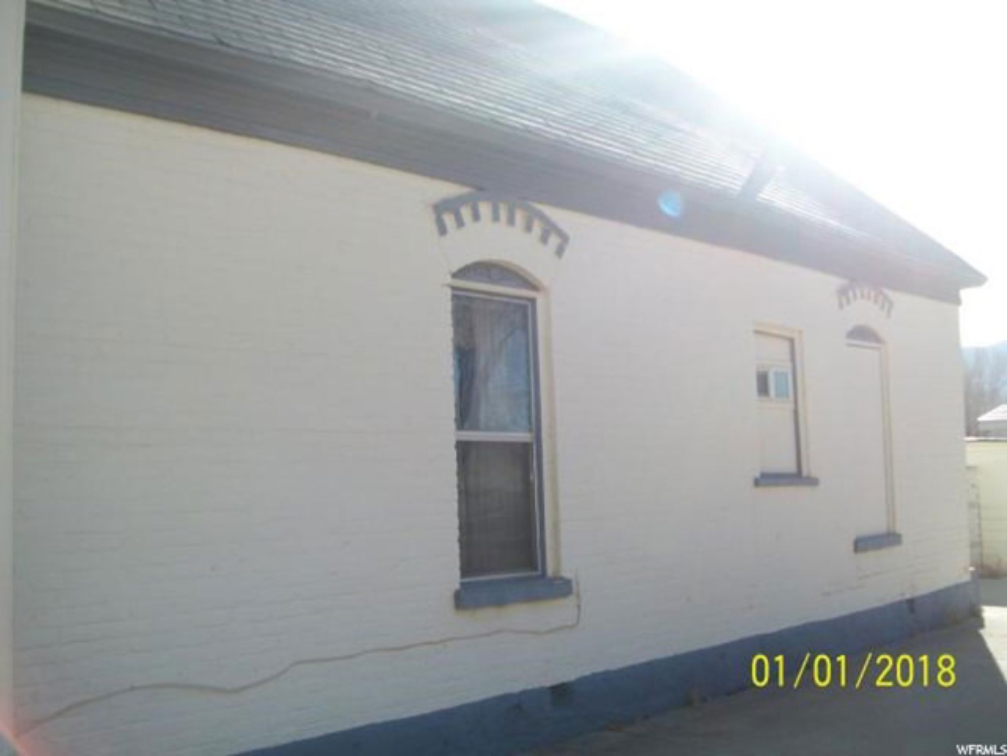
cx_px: 504
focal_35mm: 36
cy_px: 378
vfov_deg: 39.7
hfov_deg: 51.4
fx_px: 1047
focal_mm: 6
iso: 80
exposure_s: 1/640
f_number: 2.7
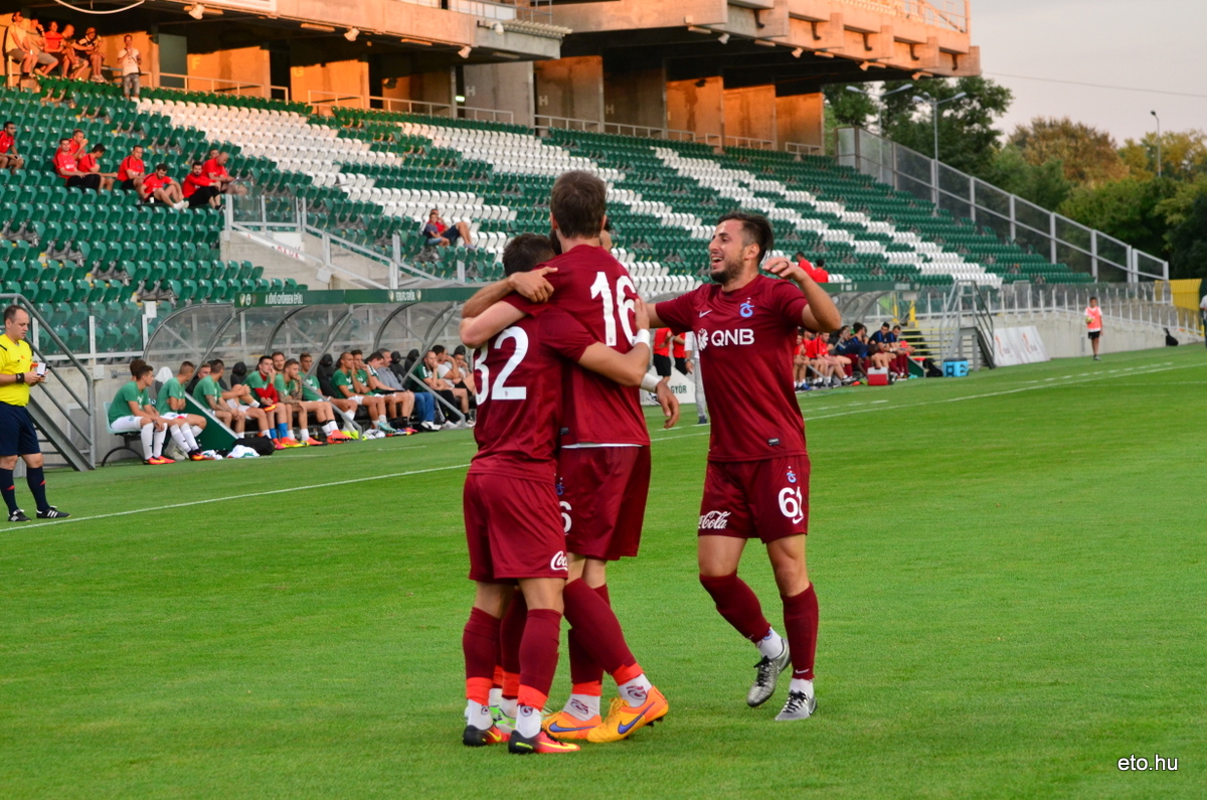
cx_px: 604
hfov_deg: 19.5
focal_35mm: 105
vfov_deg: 13.0
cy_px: 400
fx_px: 3513
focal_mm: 70
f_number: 5
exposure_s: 1/400
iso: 900
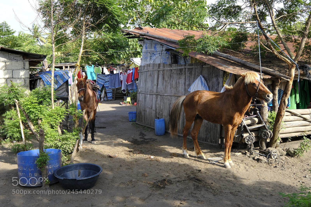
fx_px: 311
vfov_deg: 36.9
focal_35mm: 36
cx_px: 156
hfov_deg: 53.1
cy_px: 104
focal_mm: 24
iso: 200
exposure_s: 1/100
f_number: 9
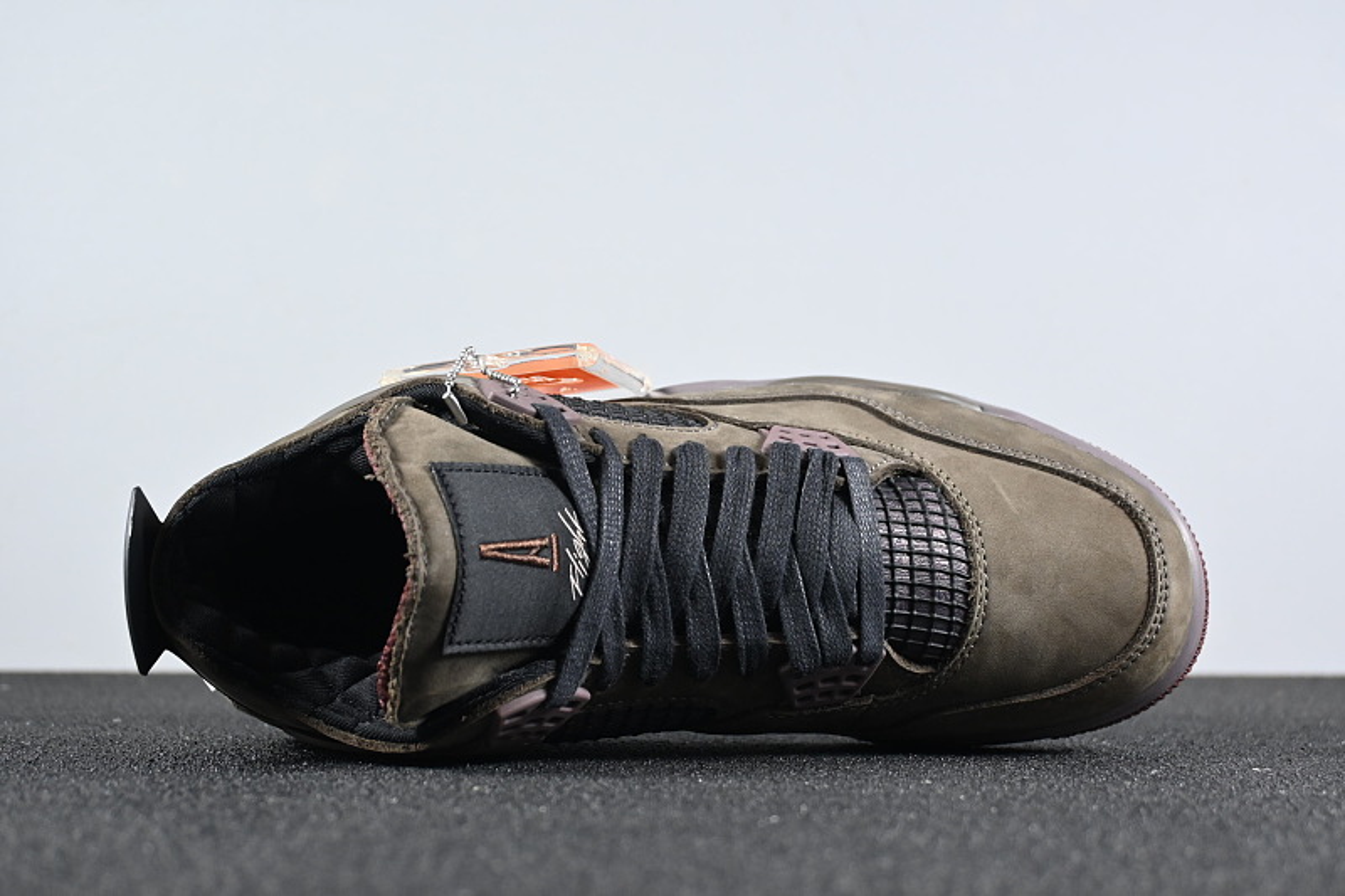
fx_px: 2073
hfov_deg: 35.9
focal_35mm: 56
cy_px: 448
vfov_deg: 24.4
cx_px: 672
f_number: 5.3
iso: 1000
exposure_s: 1/125
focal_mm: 37
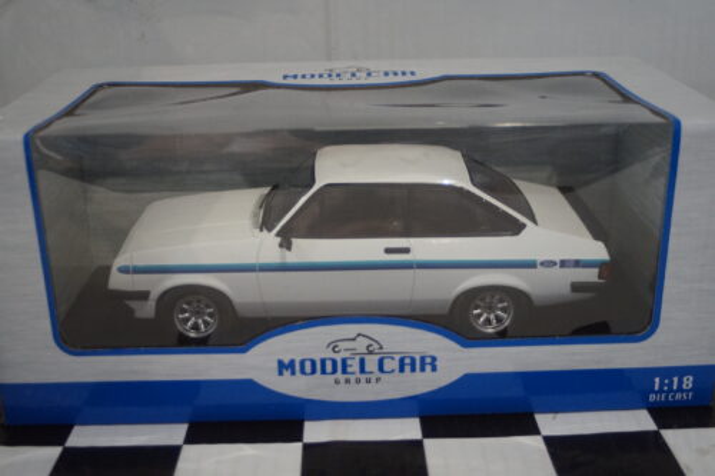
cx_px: 358
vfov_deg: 29.8
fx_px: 893
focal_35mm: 45
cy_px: 238
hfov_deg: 43.6
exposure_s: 1/160
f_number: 4
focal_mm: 30
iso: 1600
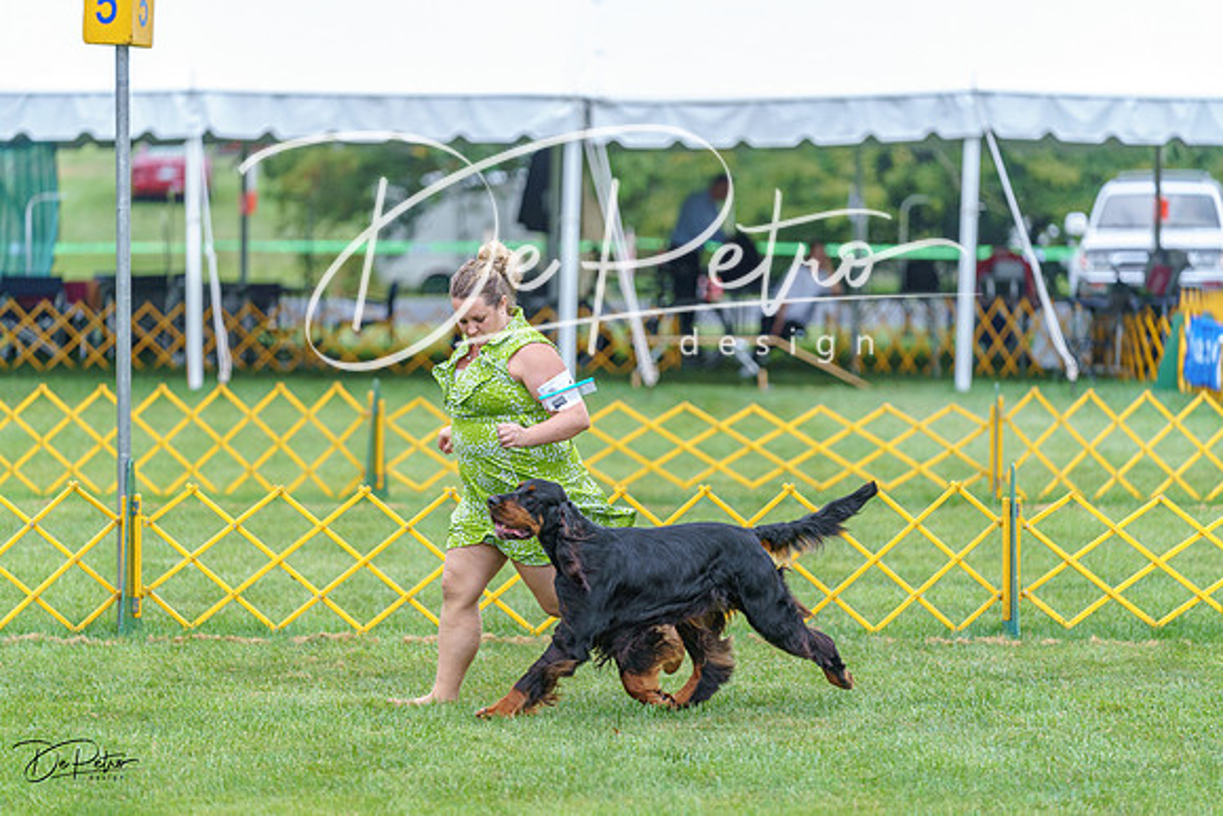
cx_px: 612
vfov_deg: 8.3
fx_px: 5606
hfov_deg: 12.4
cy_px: 408
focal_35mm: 165
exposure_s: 1/640
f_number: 2.8
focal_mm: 165
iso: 640
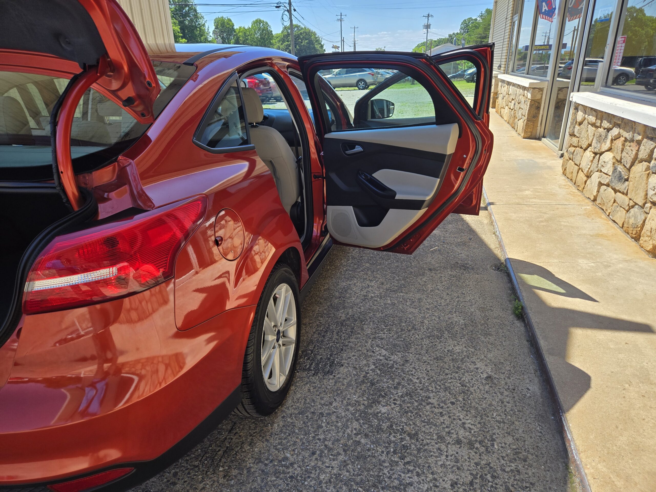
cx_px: 328
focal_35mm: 23
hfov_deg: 73.9
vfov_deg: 58.9
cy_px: 246
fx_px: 436
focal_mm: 5.4
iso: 25
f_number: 1.8
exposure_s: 1/1030
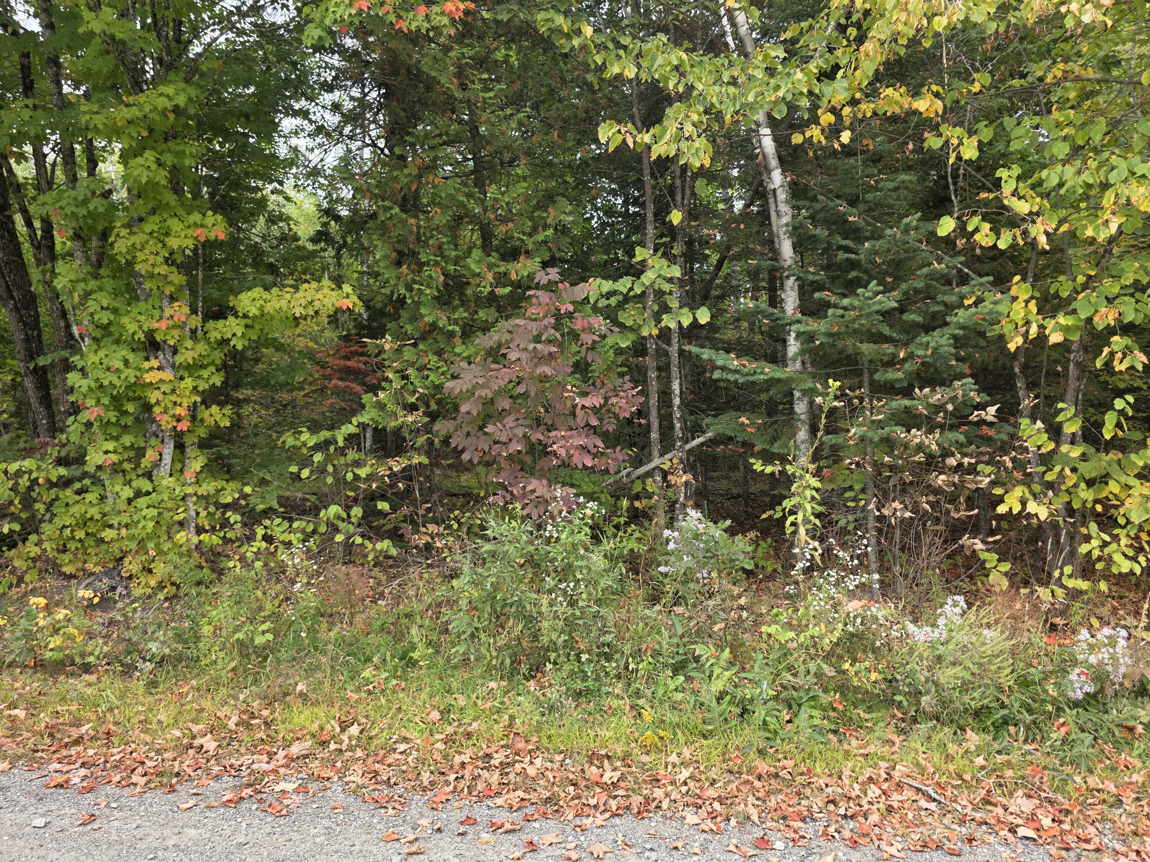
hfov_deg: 73.9
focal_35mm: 23
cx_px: 575
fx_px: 764
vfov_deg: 58.9
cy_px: 431
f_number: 1.7
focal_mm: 6.3
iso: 50
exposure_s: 1/180
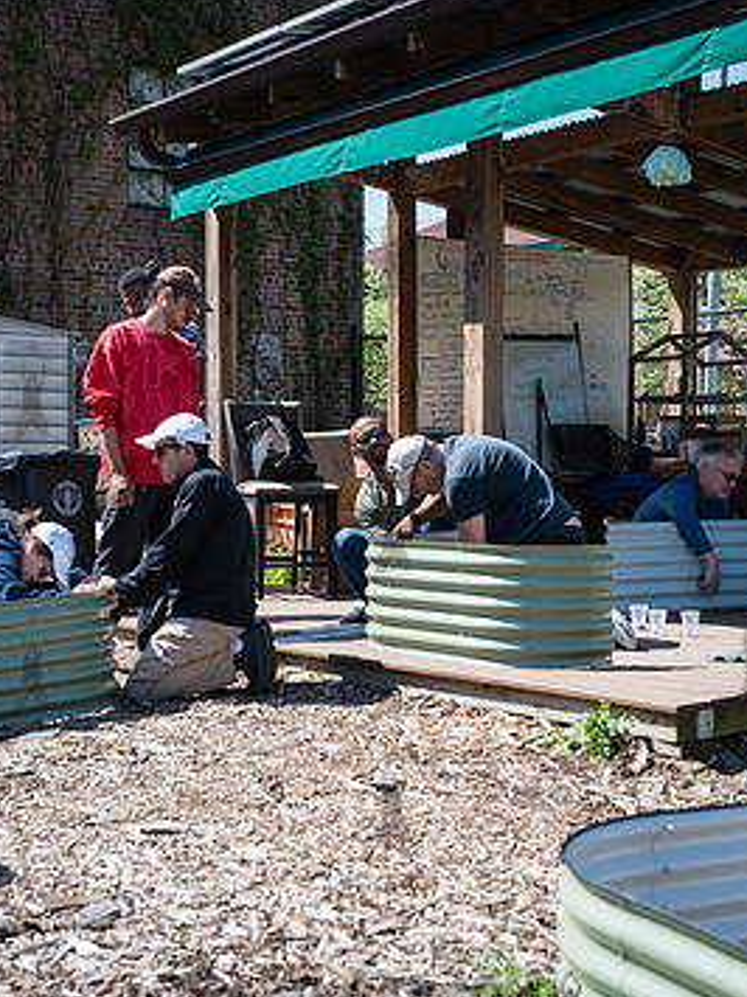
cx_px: 390
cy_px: 522
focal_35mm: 55
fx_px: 1583
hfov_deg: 26.5
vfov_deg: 34.9
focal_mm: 35
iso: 100
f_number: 3.5
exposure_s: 1/500
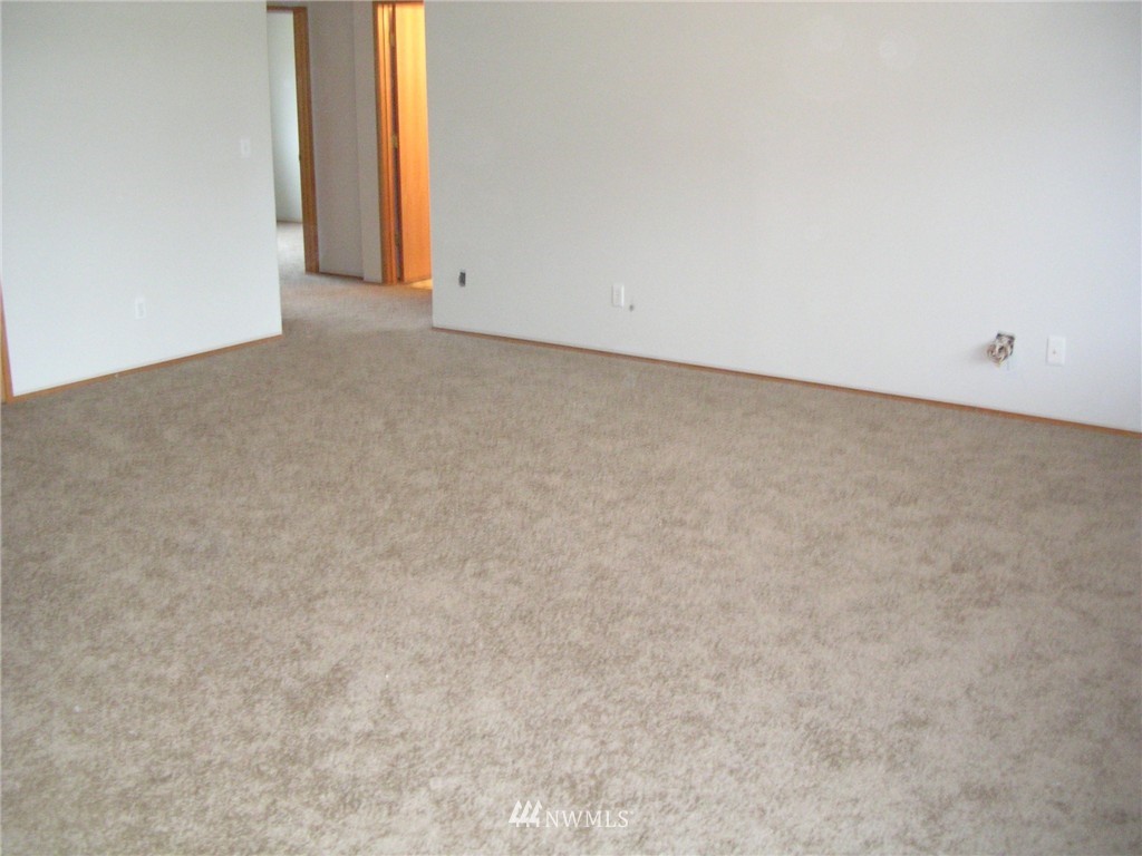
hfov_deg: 49.0
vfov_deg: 37.7
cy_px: 428
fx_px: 1254
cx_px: 571
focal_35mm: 38
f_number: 2.8
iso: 200
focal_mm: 5.8
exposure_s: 1/9.8
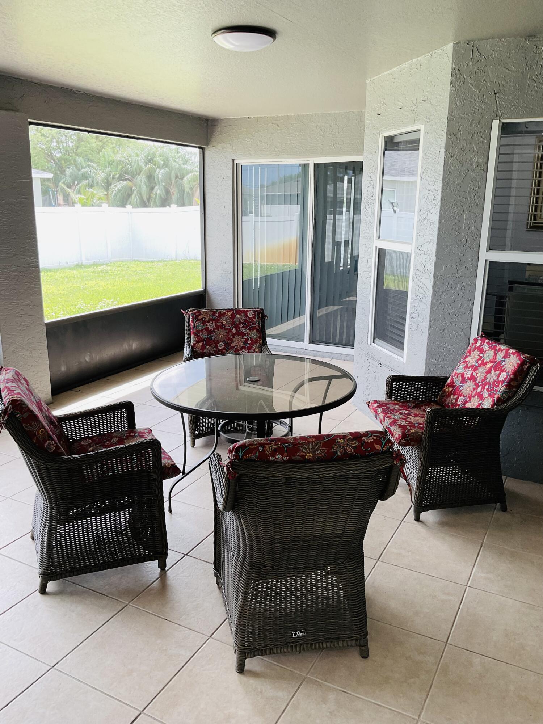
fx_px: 607
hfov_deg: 48.2
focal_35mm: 29
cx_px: 272
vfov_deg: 61.7
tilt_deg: -13.8
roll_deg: -1.3
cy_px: 362
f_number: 1.8
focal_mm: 3
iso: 32
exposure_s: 1/120
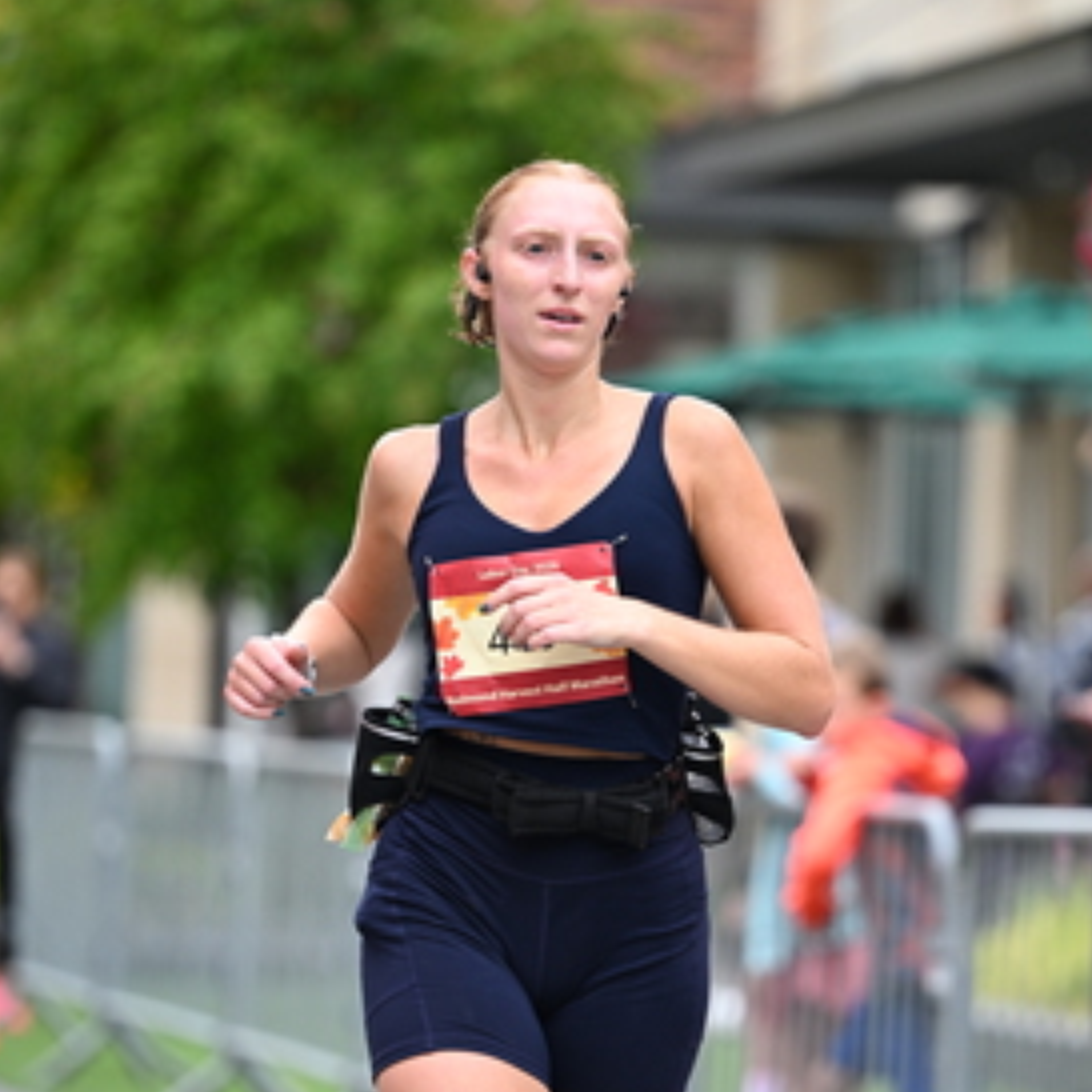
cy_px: 676
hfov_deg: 6.6
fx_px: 9458
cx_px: 650
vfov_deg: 6.6
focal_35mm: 265
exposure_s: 1/2000
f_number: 2.8
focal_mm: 155
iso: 640
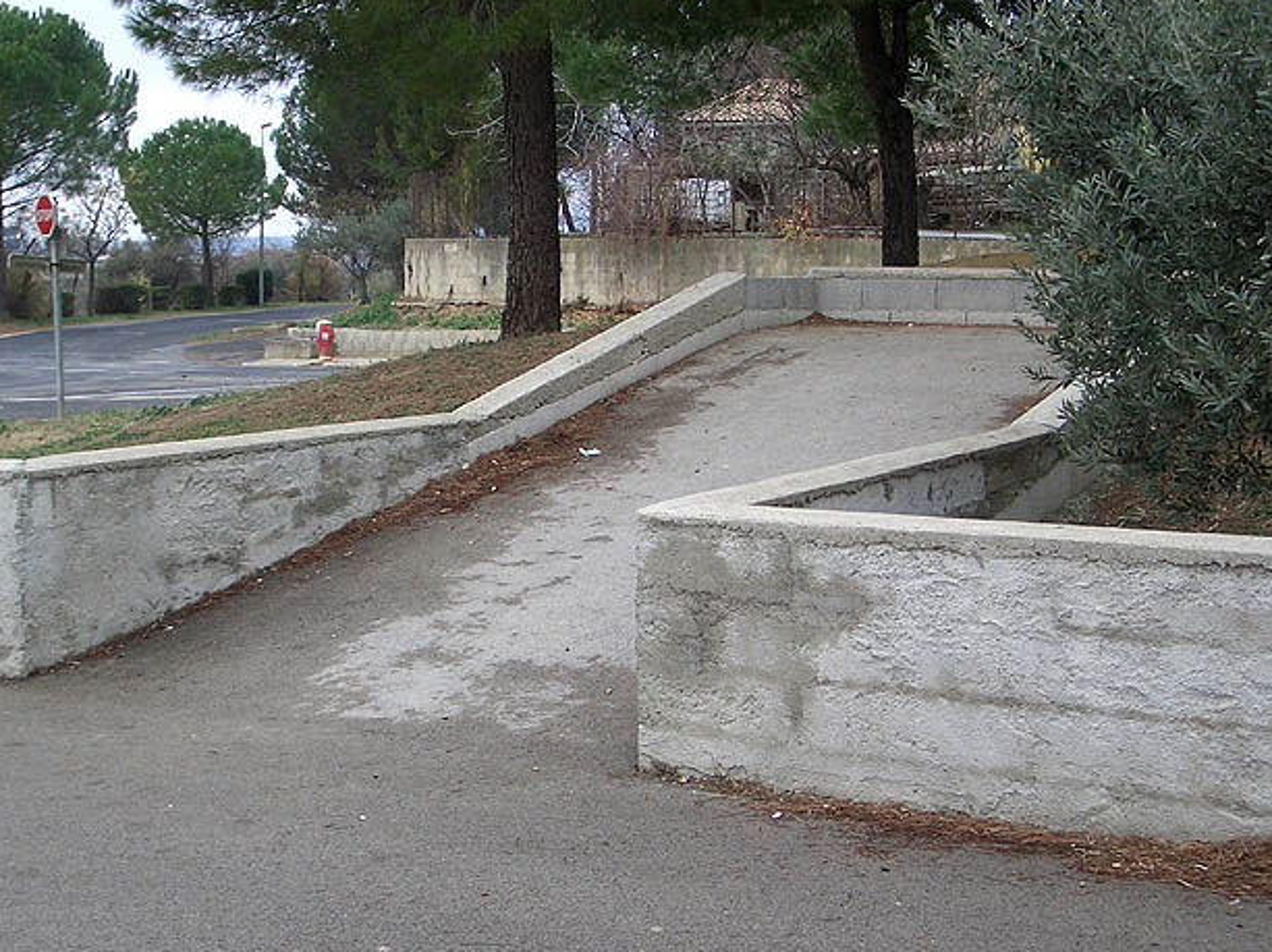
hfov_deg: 34.4
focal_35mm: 56
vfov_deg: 26.1
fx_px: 2057
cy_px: 505
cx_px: 608
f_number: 3.1
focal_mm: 8.2
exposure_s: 1/80
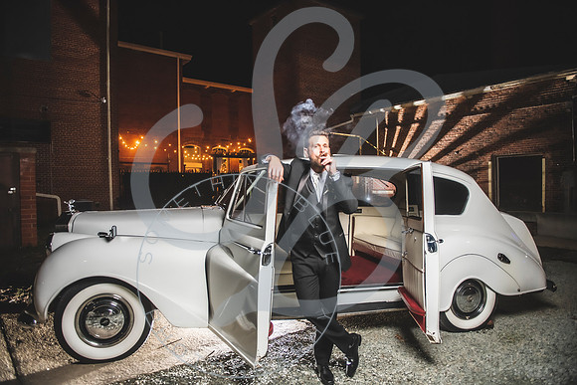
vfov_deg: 53.2
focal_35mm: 24
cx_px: 288
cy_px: 192
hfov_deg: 73.7
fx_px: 385
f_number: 2.8
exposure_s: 1/125
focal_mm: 24
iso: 1000
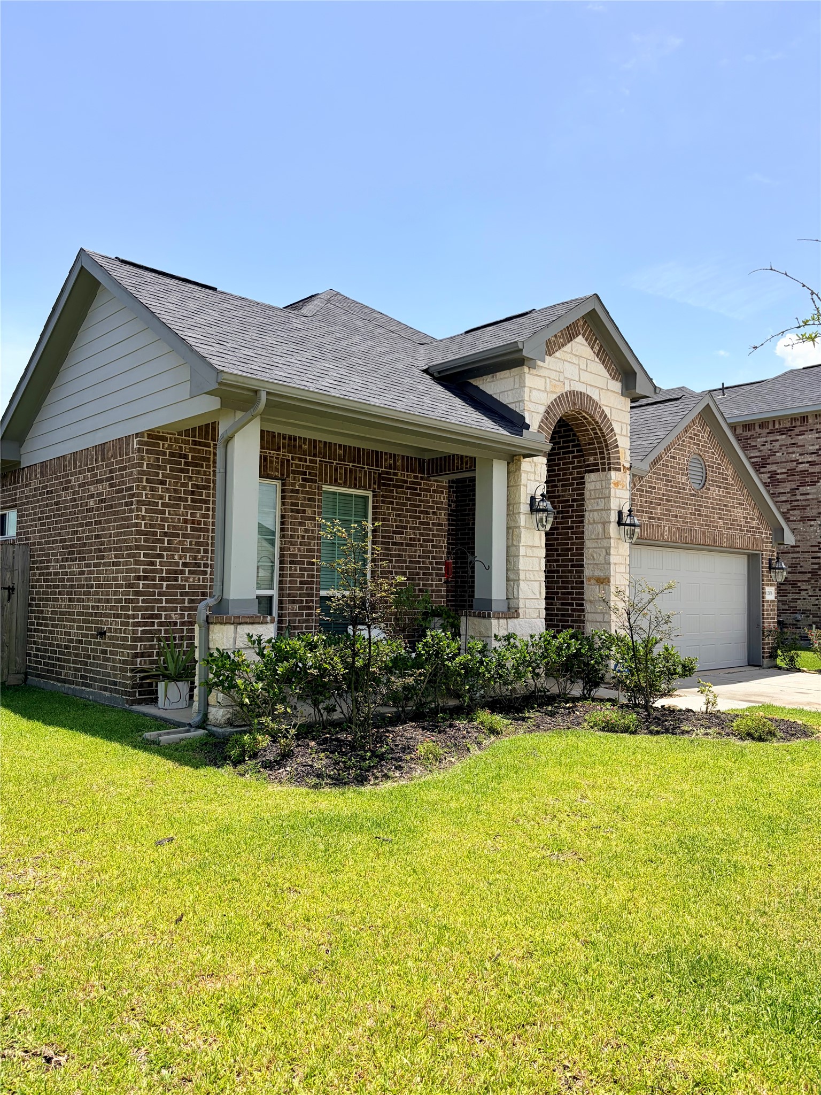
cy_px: 548
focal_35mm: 26
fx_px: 822
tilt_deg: +3.0
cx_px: 410
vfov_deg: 67.3
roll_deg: -0.7
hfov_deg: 53.1
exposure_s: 1/3279
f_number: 1.6
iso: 50
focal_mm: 5.96
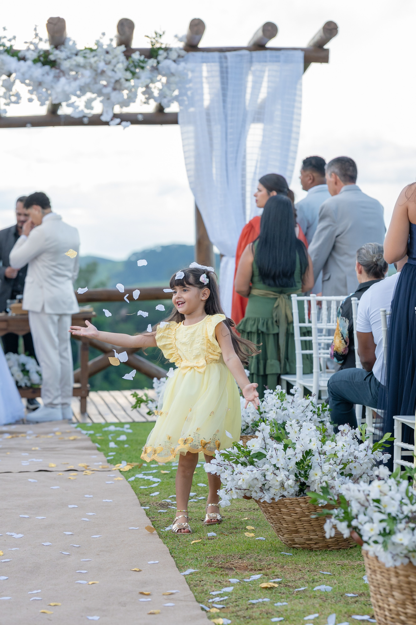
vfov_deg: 16.1
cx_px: 208
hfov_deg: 10.8
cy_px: 312
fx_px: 2201
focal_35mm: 127
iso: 400
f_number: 3.5
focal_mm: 85
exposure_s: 1/640
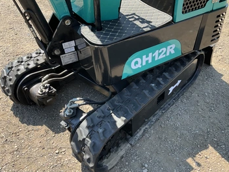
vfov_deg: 42.9
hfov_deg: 55.2
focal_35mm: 33
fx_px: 218
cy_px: 88
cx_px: 126
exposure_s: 1/342
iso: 25
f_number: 1.8
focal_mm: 3
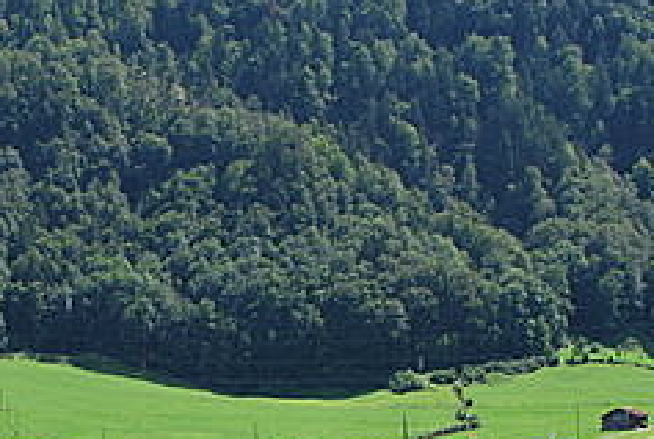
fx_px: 1765
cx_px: -10
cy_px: 494
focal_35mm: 97
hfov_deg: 20.3
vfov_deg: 13.8
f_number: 7.1
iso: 100
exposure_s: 1/200
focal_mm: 24
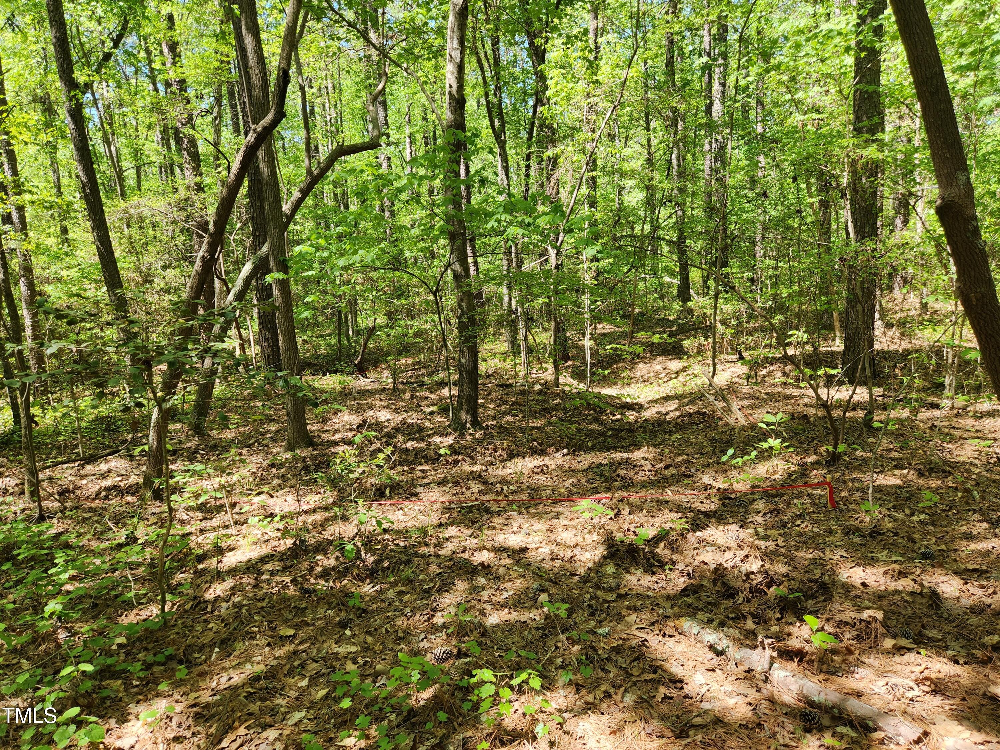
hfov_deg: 73.9
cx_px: 500
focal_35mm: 23
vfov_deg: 58.9
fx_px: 664
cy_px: 375
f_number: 1.8
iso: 20
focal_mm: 5.4
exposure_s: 1/180
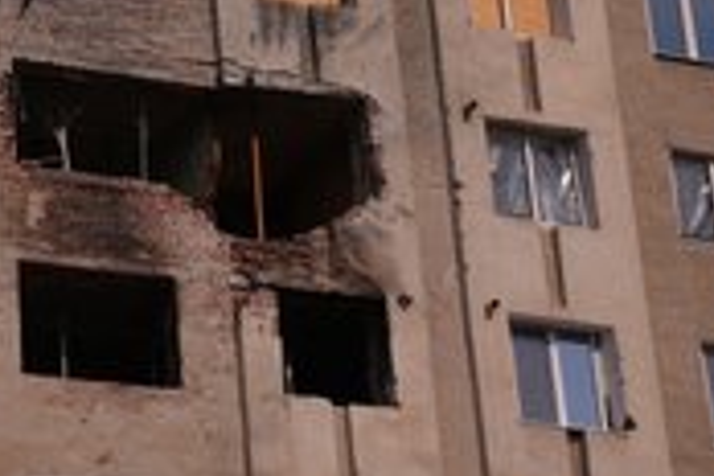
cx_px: 21
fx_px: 3193
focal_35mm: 161
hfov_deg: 12.6
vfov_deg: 8.5
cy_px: -14
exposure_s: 1/1250
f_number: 6.3
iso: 100
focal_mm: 70
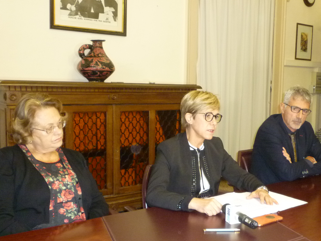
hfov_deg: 45.3
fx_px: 380
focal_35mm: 41
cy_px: 132
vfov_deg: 35.1
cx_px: 206
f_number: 3.3
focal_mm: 5.2
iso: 400
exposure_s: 1/30
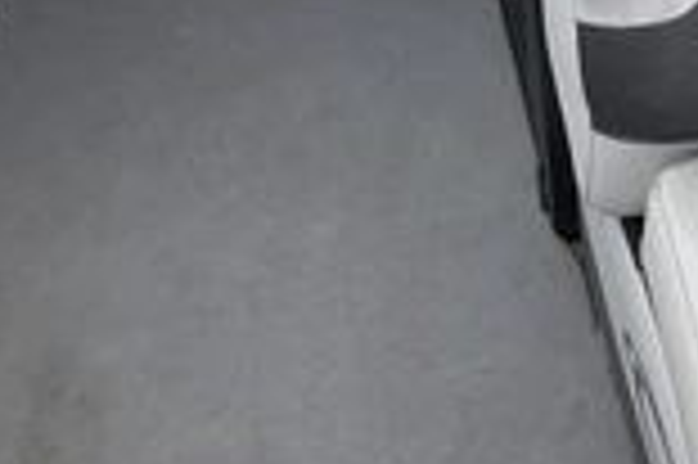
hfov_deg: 23.4
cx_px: 878
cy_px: -32
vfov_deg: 17.0
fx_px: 1511
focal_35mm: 78
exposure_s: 1/719
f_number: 1.8
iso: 25
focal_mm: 3
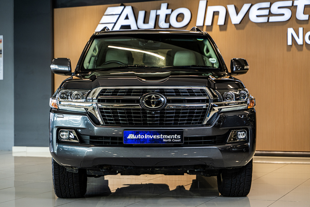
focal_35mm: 75
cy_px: 104
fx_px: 646
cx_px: 155
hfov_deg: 27.0
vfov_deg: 18.2
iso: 640
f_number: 4
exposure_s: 1/125
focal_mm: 75
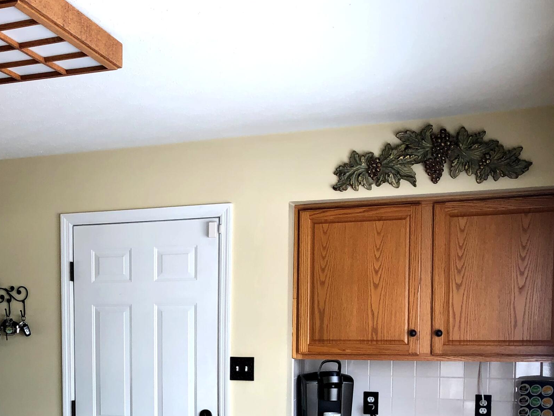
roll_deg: +0.8
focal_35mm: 53
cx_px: 75
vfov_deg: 26.6
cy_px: 374
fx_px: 848
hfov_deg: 34.5
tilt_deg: -5.4
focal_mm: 3.99
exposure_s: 1/120
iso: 40
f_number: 1.8
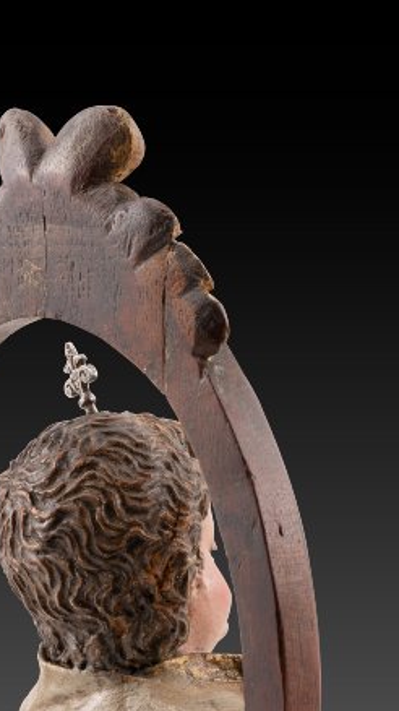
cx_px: 239
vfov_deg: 8.7
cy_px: 883
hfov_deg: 5.0
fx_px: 4595
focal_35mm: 244
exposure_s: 1/2.5
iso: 100
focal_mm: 85
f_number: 14
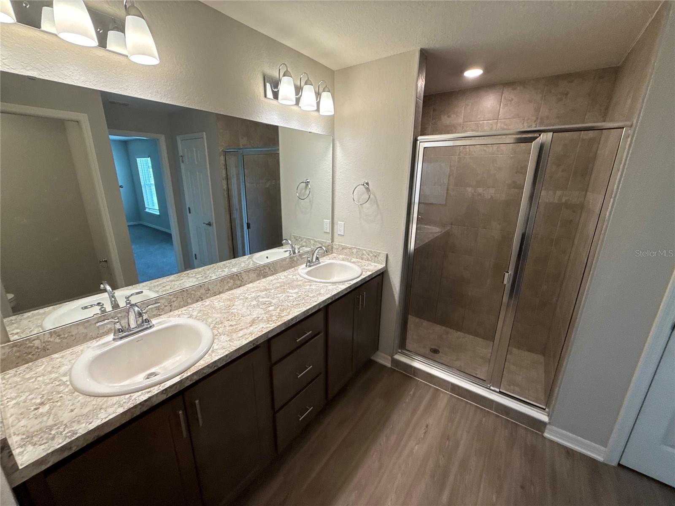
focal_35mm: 14
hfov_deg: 102.1
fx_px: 273
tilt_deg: -17.2
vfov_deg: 85.7
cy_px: 253
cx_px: 338
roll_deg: -0.2
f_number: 2.2
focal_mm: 2.22
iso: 125
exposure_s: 1/120
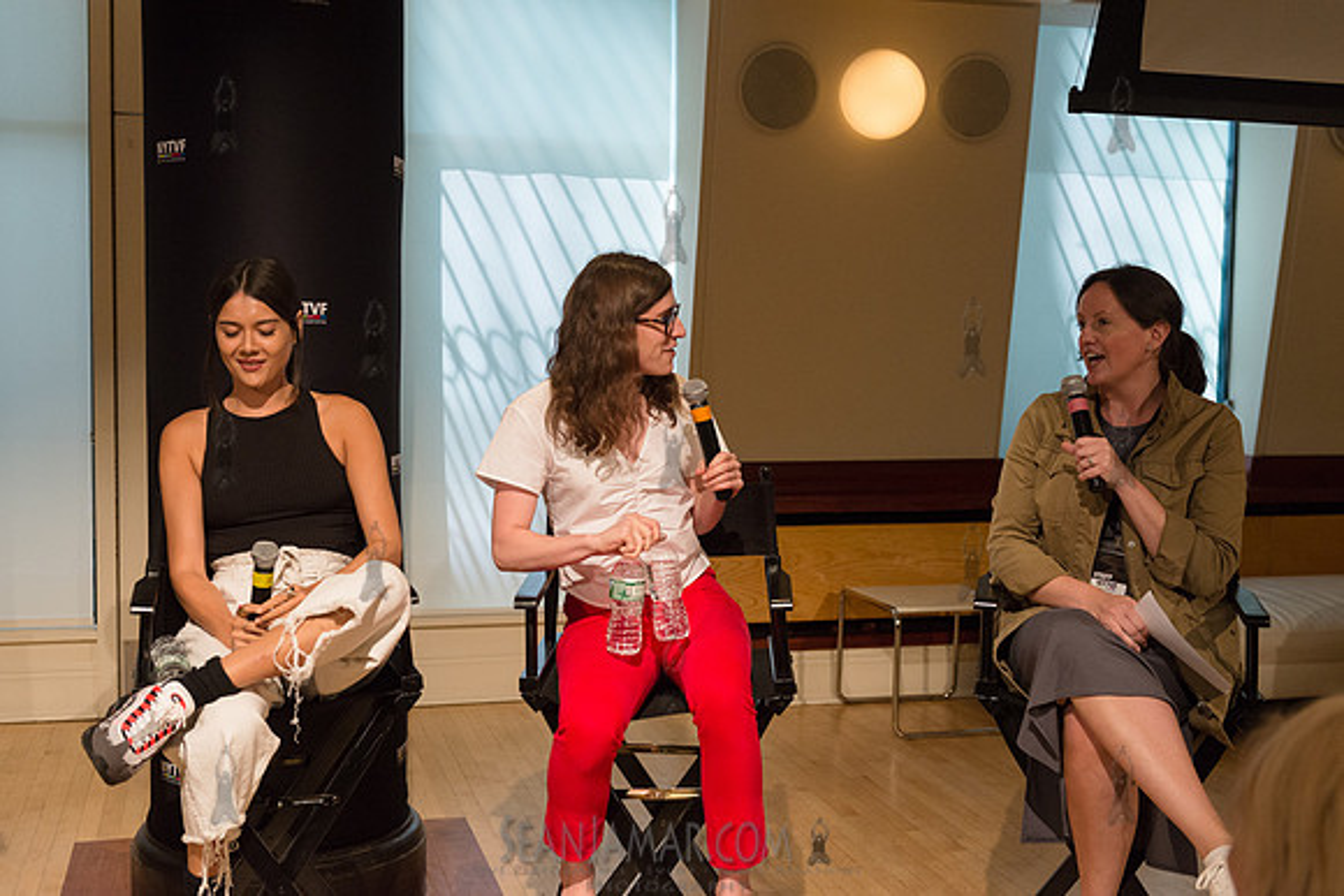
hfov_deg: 44.5
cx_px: 672
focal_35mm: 44
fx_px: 1643
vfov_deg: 30.5
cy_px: 448
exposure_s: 1/500
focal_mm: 44
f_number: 4
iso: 2500
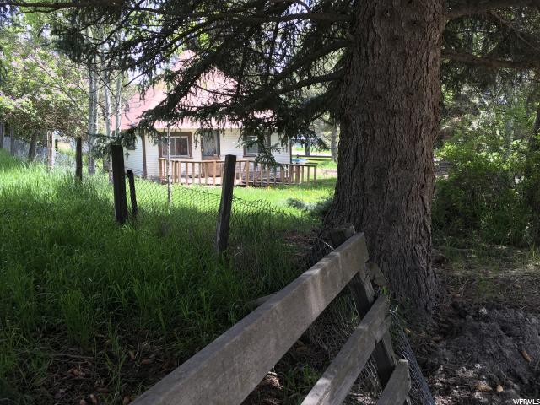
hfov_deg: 61.7
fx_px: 452
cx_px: 270
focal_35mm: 29
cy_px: 202
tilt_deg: -7.2
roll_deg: +0.7
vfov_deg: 48.2
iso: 25
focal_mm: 4.15
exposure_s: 1/203
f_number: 2.2
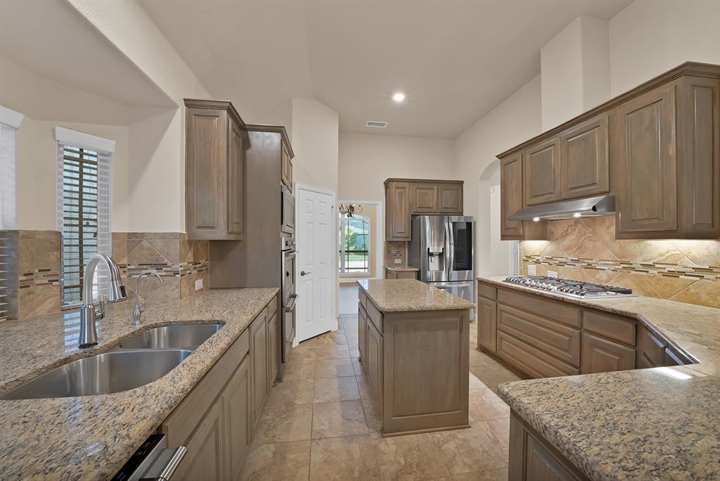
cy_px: 240
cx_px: 360
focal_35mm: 12
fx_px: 240
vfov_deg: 90.1
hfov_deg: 112.6
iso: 640
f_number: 9
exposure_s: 2.5
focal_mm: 12
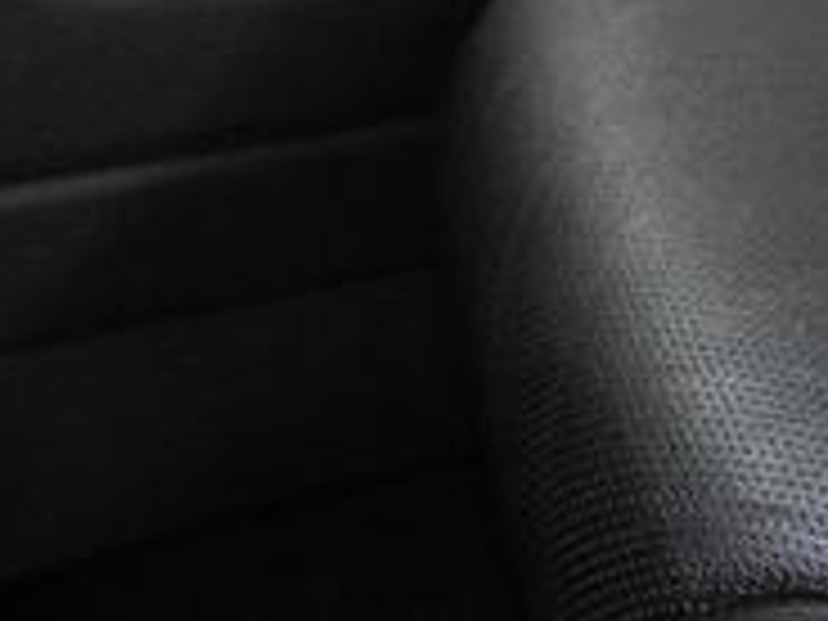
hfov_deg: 9.4
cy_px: -1354
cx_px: 1826
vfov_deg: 6.8
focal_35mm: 192
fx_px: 4593
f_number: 3.5
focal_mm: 24
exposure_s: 1/60
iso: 1000
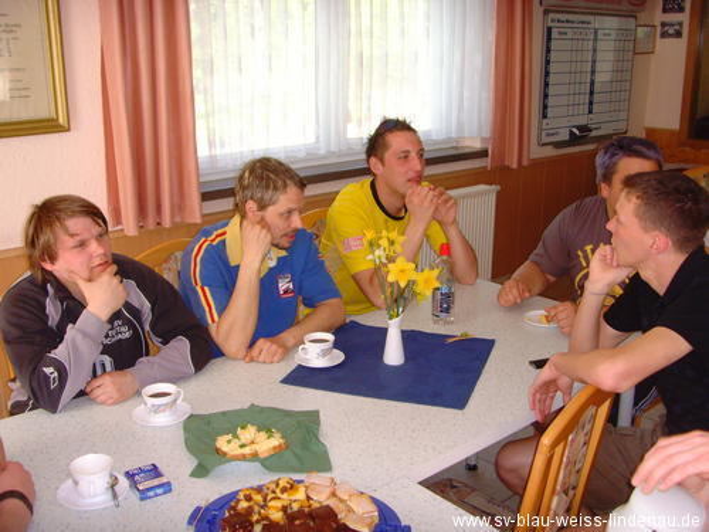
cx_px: 354
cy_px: 266
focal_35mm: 39
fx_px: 799
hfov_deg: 47.9
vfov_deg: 36.8
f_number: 3.5
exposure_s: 1/60
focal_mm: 6.6
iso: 200
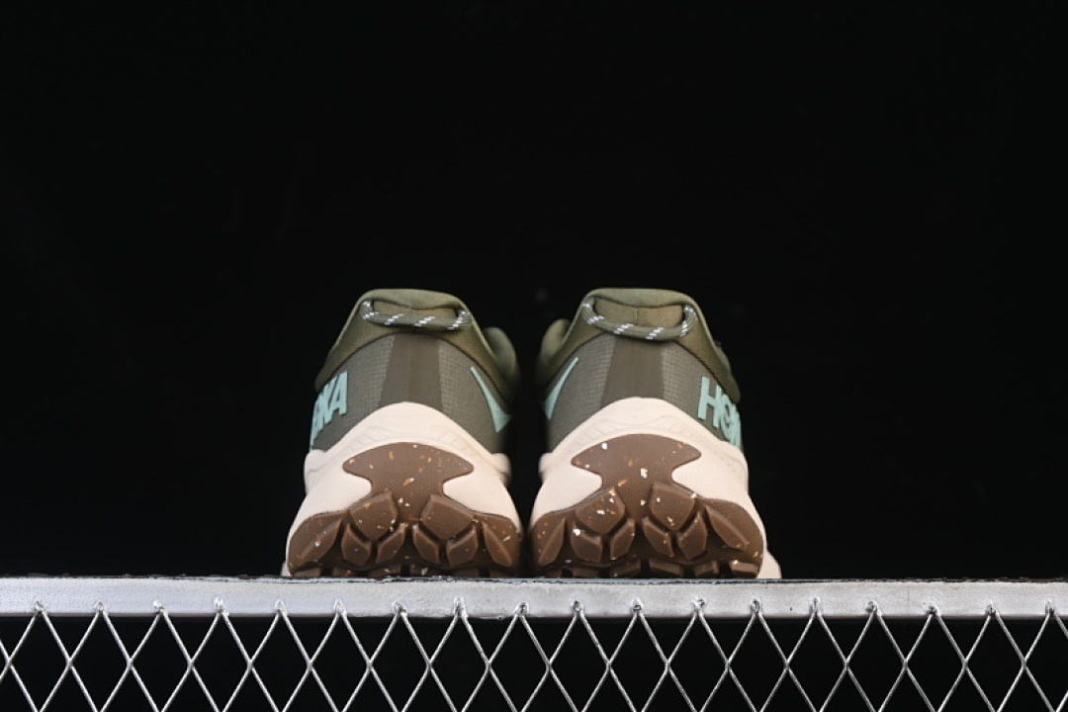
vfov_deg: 18.2
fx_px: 2225
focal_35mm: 75
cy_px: 356
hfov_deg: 27.0
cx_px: 534
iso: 160
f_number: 6.3
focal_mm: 50
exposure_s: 1/60
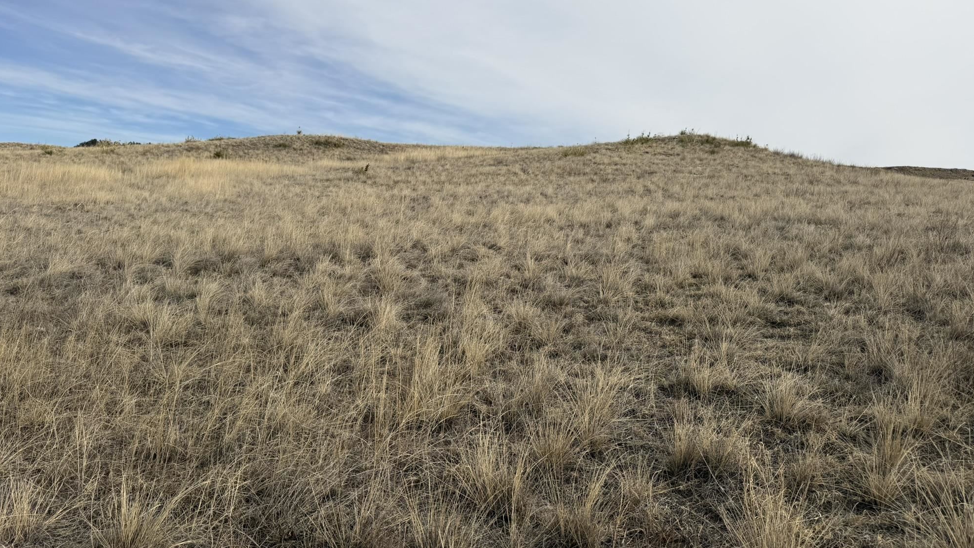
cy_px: 274
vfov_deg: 42.9
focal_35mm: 27
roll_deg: -3.2
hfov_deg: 69.9
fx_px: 697
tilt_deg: -4.8
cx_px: 493
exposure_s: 1/8130
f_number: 1.78
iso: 80
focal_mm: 6.76
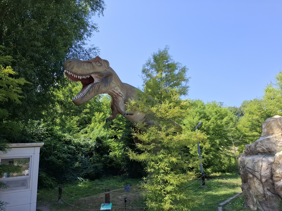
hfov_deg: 73.9
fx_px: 187
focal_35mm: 23
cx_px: 141
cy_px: 106
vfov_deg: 58.9
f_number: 1.8
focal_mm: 5.54
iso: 50
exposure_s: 1/1014
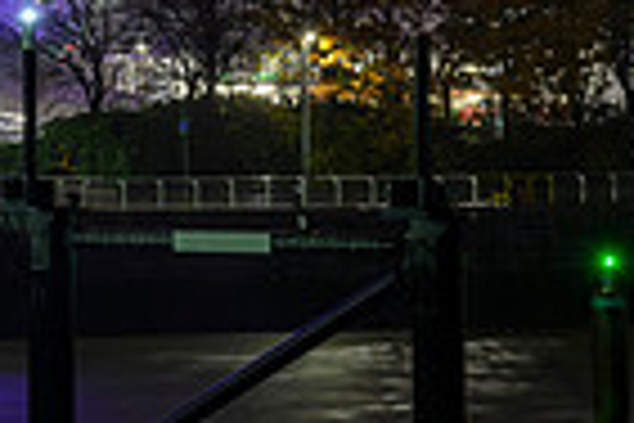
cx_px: -553
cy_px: 7
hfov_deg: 8.3
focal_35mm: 239
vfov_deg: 5.7
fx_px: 4209
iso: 500
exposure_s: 3
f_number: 11
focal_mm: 58
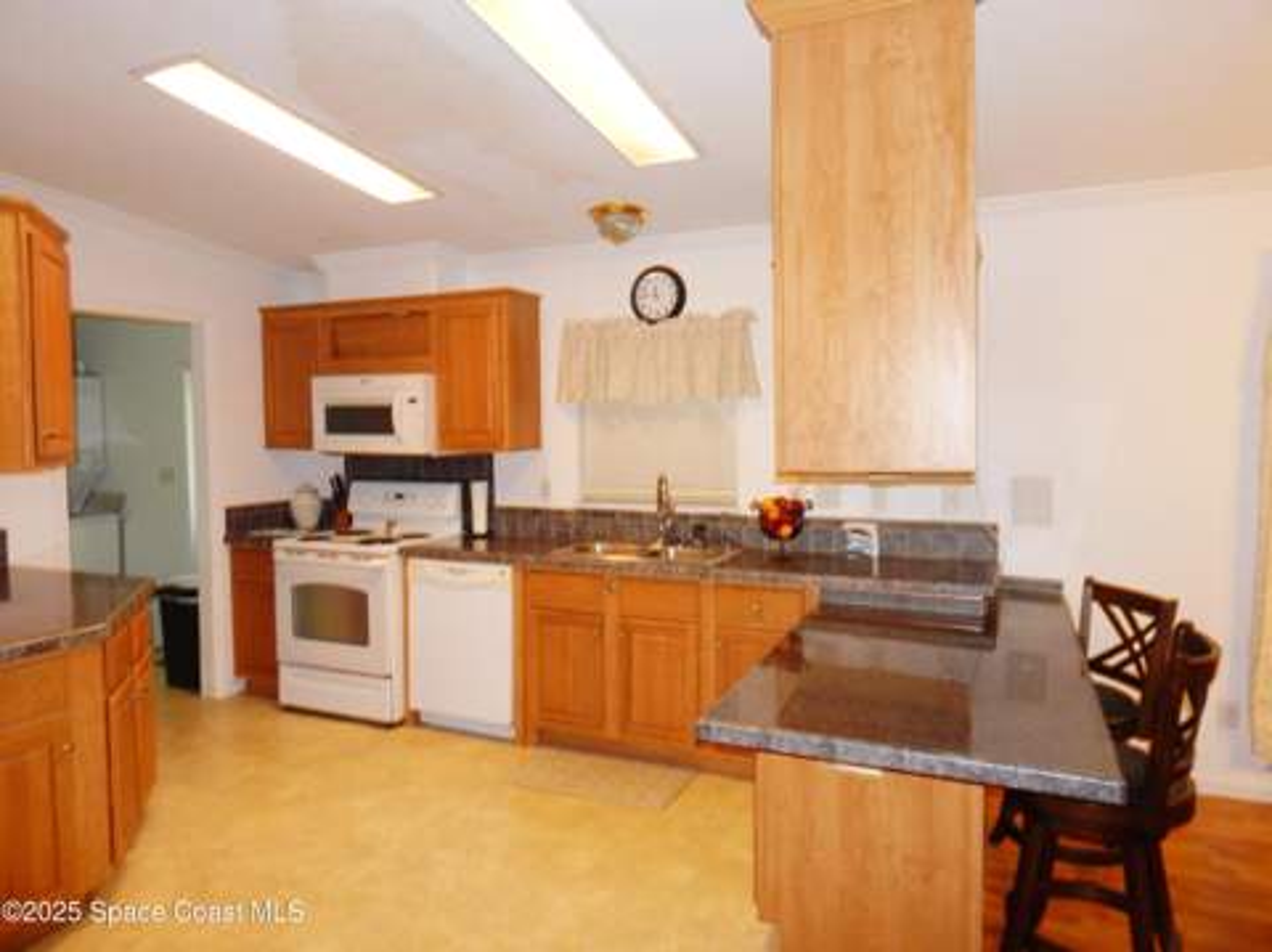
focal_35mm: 22
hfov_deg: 76.4
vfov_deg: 61.0
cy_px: 476
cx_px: 636
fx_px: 808
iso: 200
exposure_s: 1/30
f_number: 3
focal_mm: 4
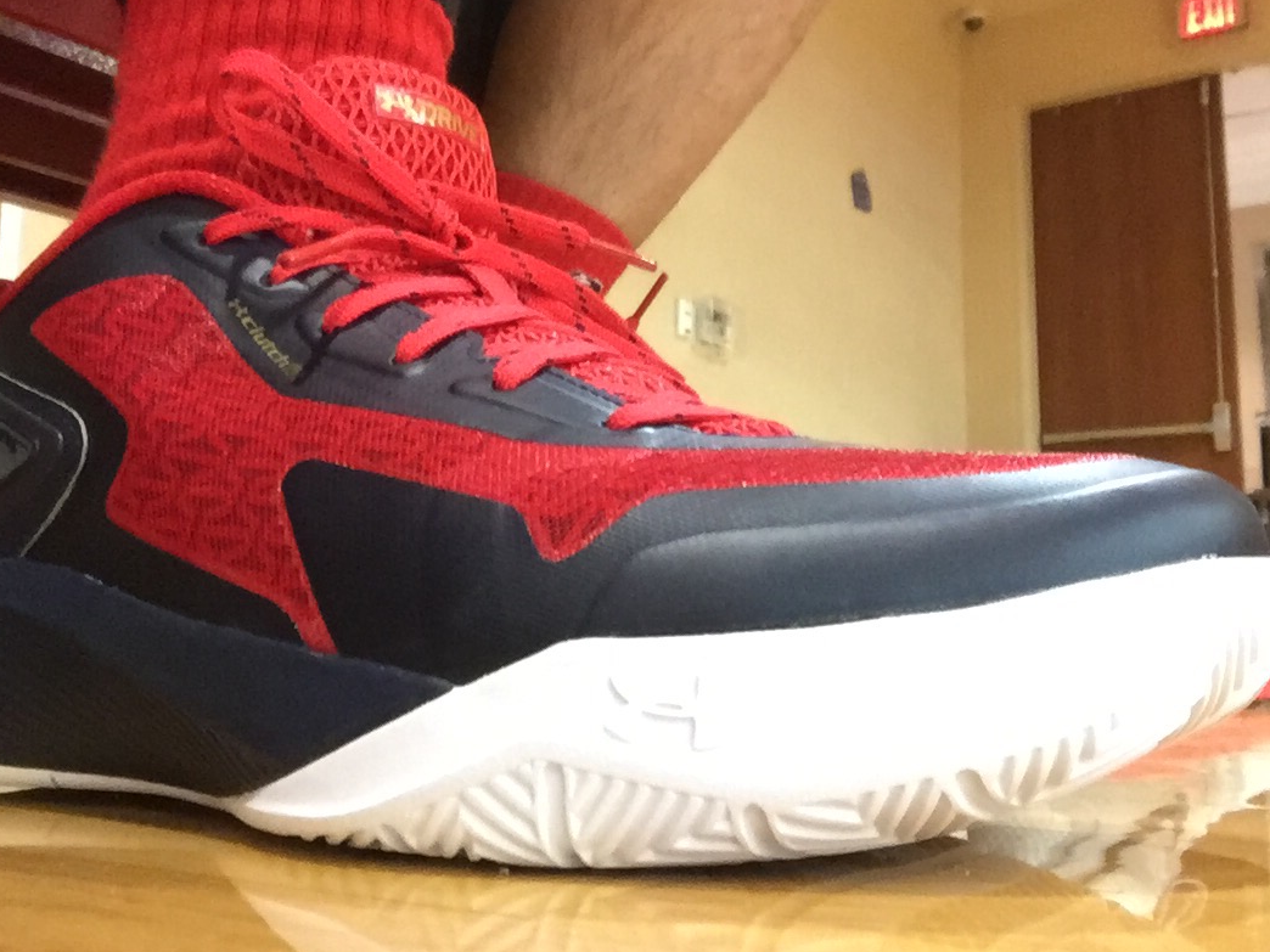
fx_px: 1394
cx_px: 629
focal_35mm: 38
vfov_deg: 37.6
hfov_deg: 49.0
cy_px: 394
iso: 320
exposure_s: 1/15
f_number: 2.2
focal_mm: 2.65
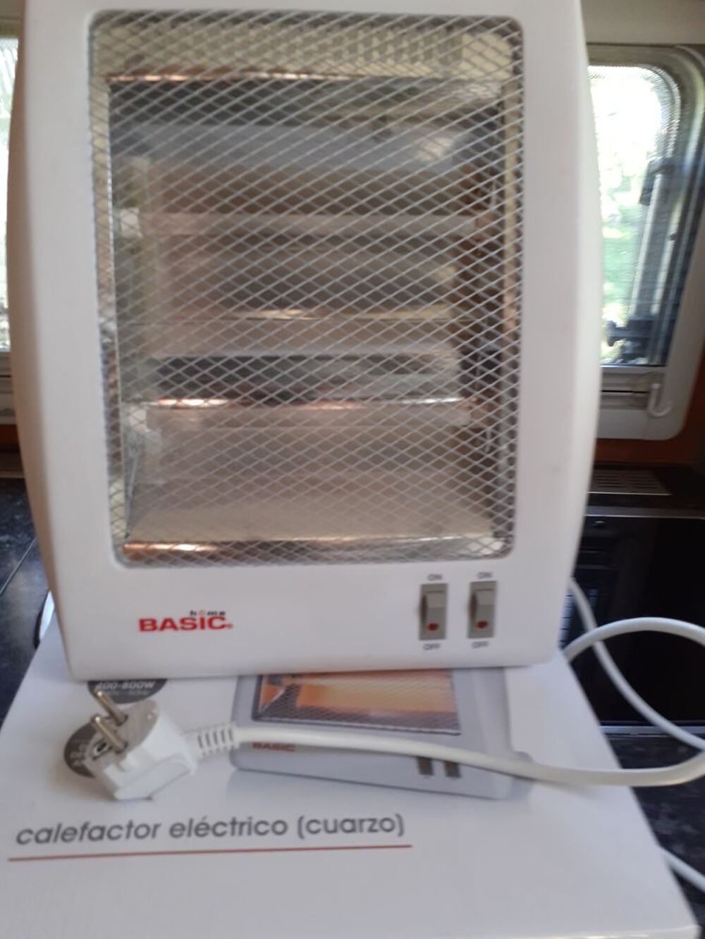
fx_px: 733
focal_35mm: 27
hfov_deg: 51.4
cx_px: 352
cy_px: 470
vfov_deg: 65.3
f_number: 1.9
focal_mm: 3.6
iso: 100
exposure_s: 1/50
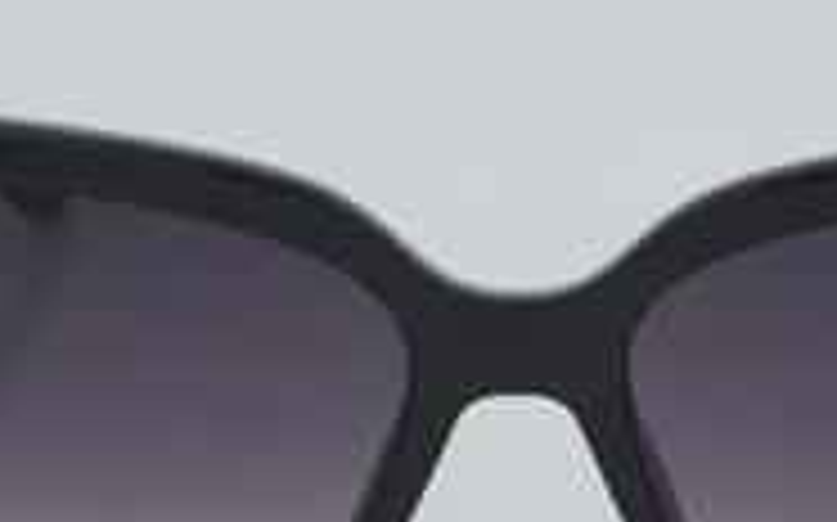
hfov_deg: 11.6
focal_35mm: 181
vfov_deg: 7.2
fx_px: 4129
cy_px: 405
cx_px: 531
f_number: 32
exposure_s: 1/4
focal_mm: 55
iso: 100
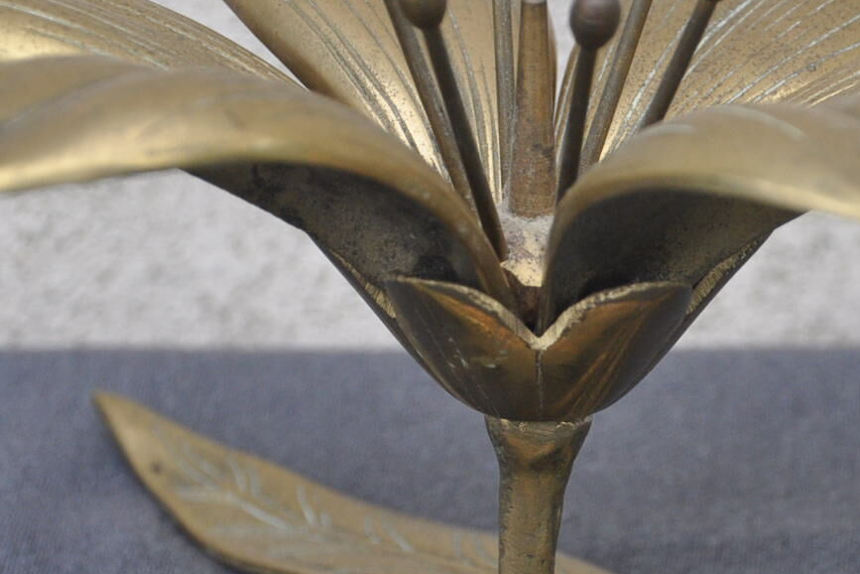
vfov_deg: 6.4
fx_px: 5136
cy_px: 422
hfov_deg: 9.6
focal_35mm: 215
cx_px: 651
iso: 720
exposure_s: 1/250
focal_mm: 58
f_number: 5
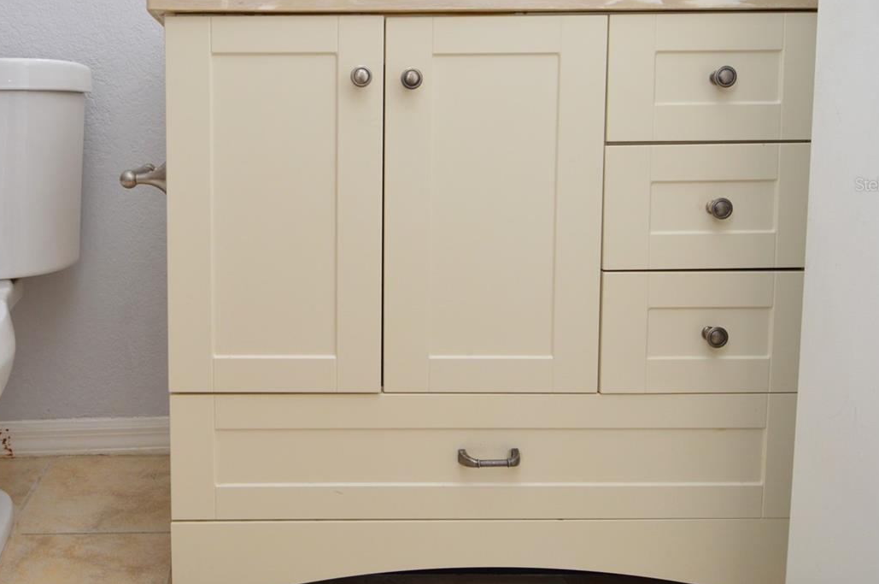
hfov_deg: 62.7
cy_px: 184
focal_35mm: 28
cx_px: 248
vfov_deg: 45.4
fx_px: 683
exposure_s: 1/60
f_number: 4
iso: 500
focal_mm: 12
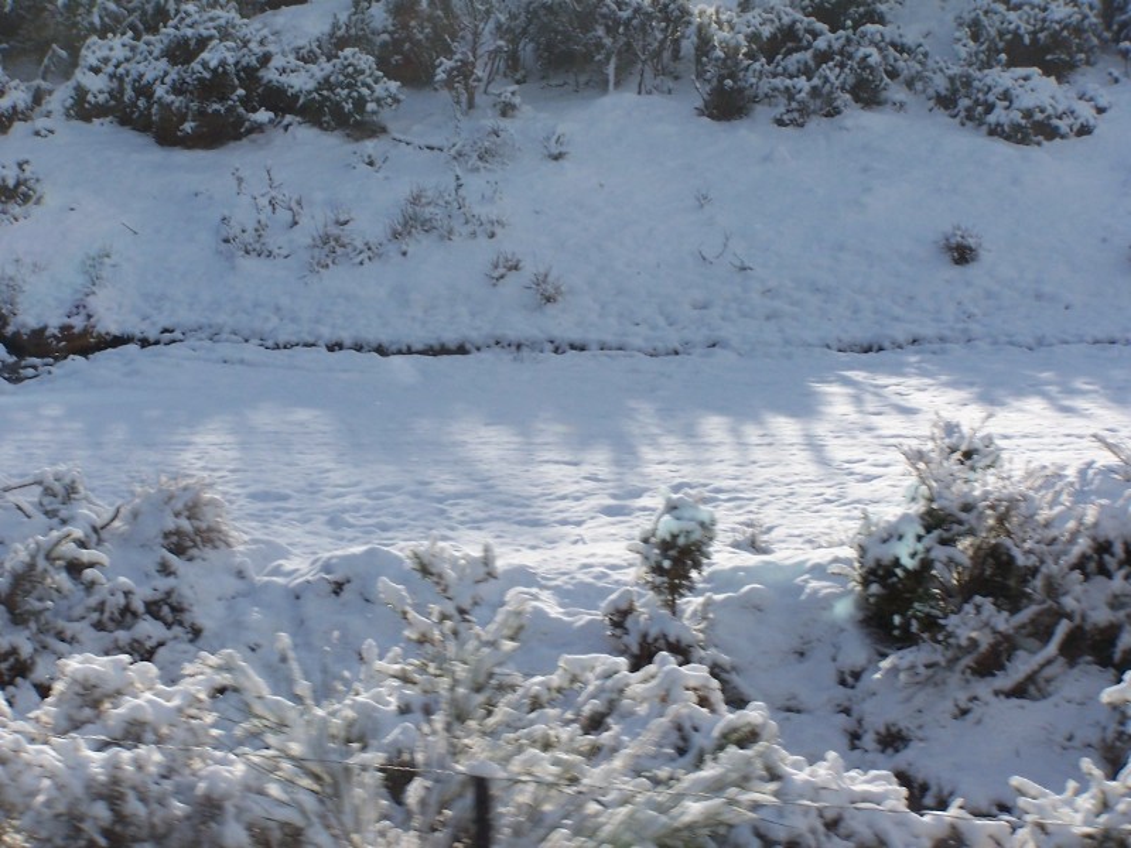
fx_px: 3071
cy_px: 424
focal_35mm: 94
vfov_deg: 15.7
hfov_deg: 20.9
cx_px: 566
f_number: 4.5
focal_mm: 15.6
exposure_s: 1/750
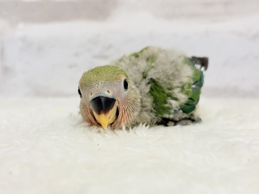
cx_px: 130
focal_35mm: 52
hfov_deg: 36.8
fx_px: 389
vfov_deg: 28.0
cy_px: 97
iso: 100
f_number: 1.6
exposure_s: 1/100
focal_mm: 5.96
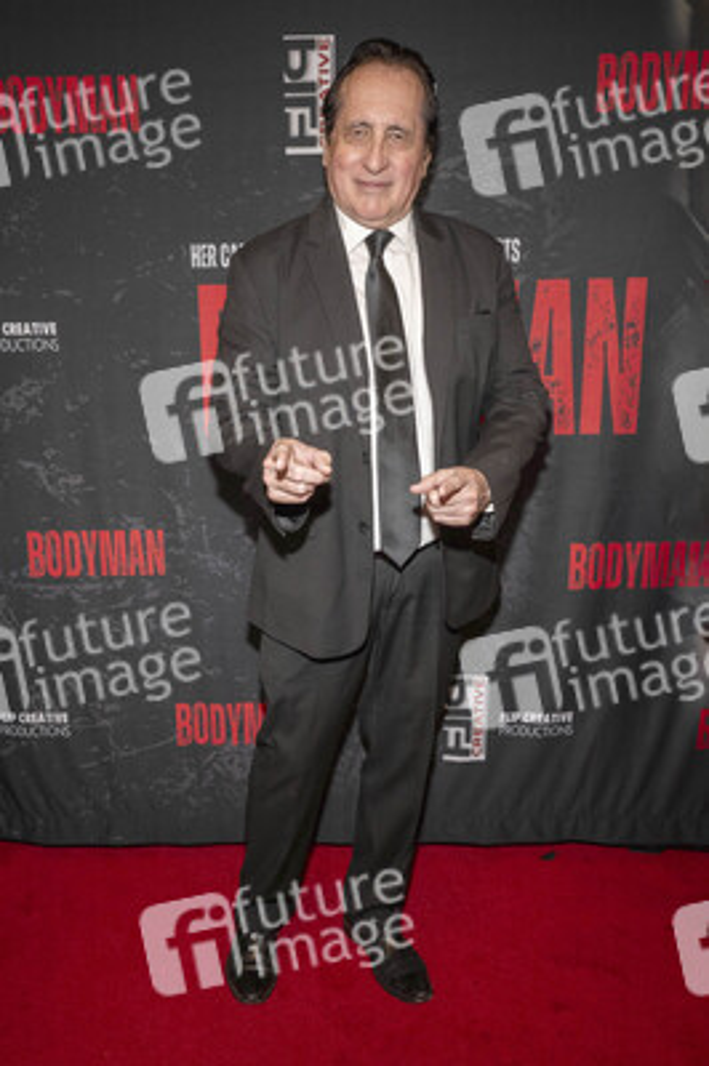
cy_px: 533
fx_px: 858
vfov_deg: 63.7
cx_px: 354
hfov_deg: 44.9
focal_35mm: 29
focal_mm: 29
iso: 800
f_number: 5.6
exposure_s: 1/200
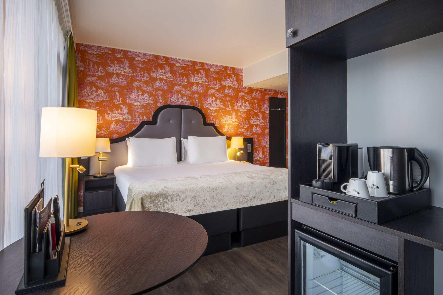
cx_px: 222
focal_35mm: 19
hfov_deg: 86.9
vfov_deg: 64.5
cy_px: 148
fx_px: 234
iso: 100
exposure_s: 1
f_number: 25
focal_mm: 19
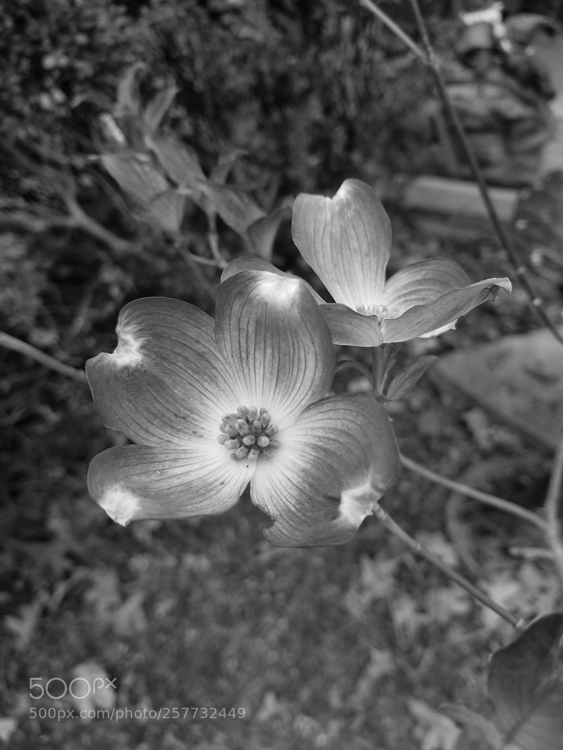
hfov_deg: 53.1
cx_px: 282
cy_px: 375
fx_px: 564
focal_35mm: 26
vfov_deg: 67.3
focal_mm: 4.25
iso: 50
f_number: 1.7
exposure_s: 1/503
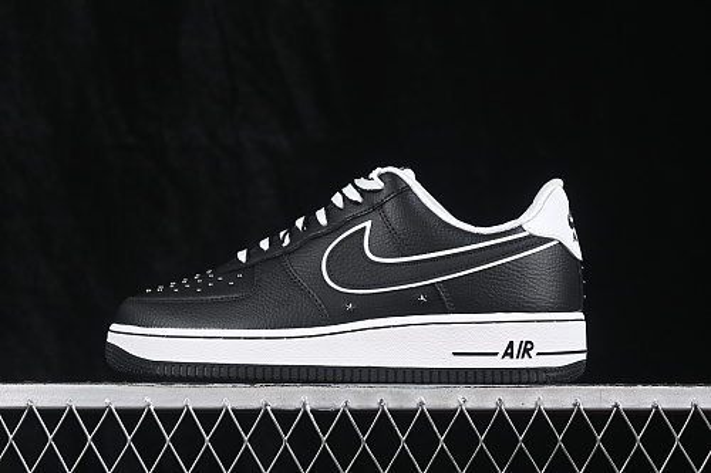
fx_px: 1481
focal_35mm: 75
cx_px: 356
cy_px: 236
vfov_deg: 18.2
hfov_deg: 27.0
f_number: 6.3
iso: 160
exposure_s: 1/60
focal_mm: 50
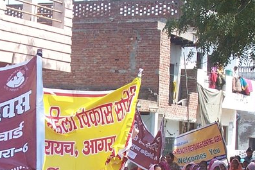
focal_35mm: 134
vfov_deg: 10.1
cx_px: 42
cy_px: 190
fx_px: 949
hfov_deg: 15.2
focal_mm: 8.6
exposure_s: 1/500
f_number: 3.4
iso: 80
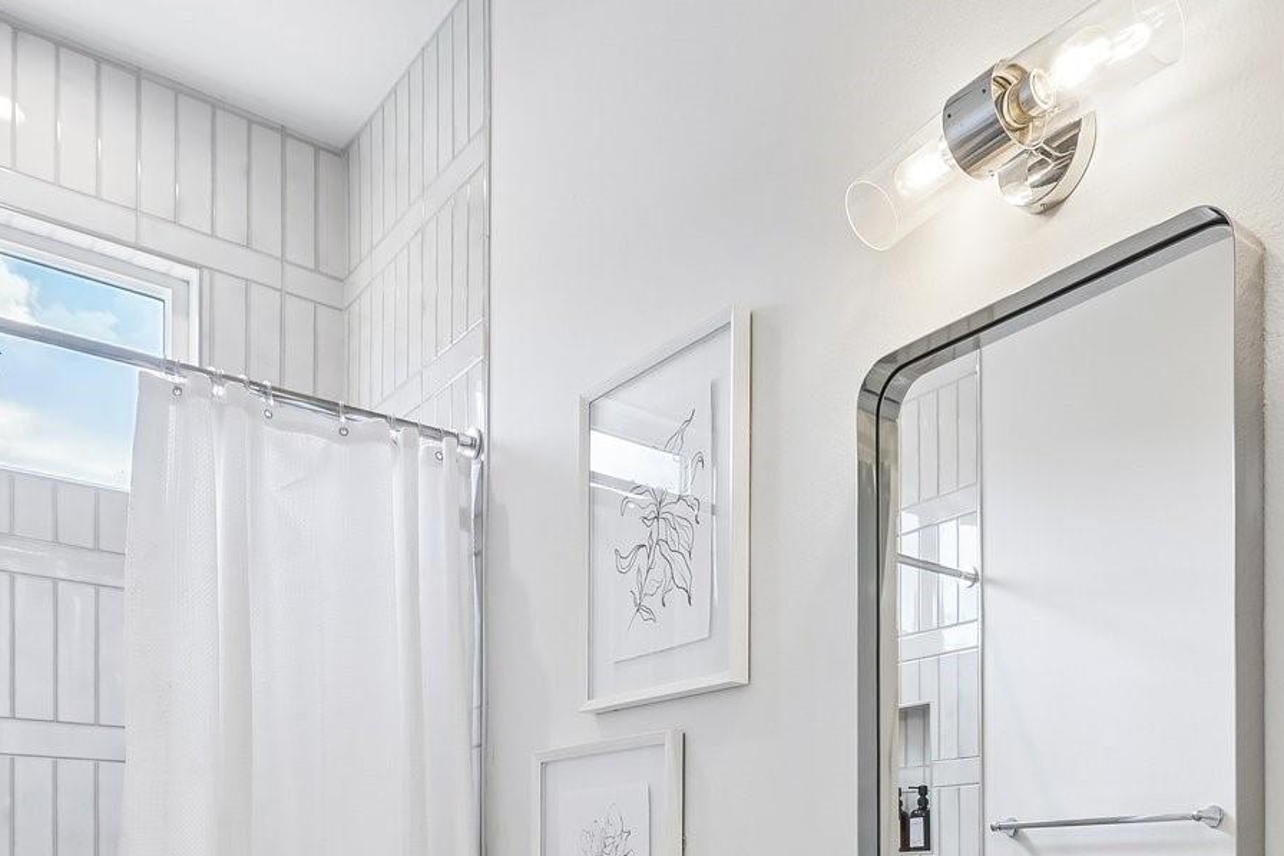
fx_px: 1141
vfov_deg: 35.6
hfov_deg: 57.6
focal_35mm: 32
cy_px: 921
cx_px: 845
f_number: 8
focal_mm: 14
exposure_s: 1/30
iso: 400
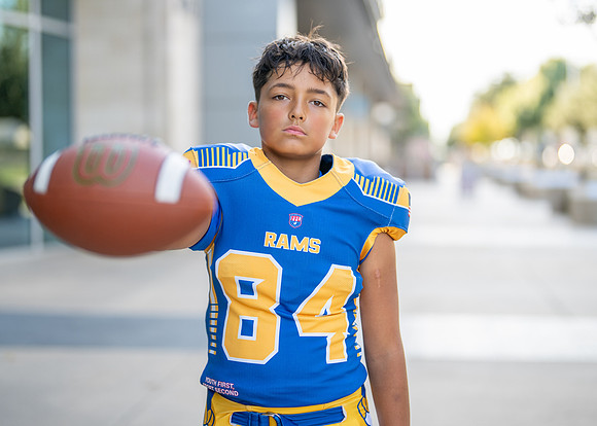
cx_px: 298
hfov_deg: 31.5
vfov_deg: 22.7
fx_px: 1060
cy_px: 193
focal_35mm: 63
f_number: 1.2
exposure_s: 1/1600
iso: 125
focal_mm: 50
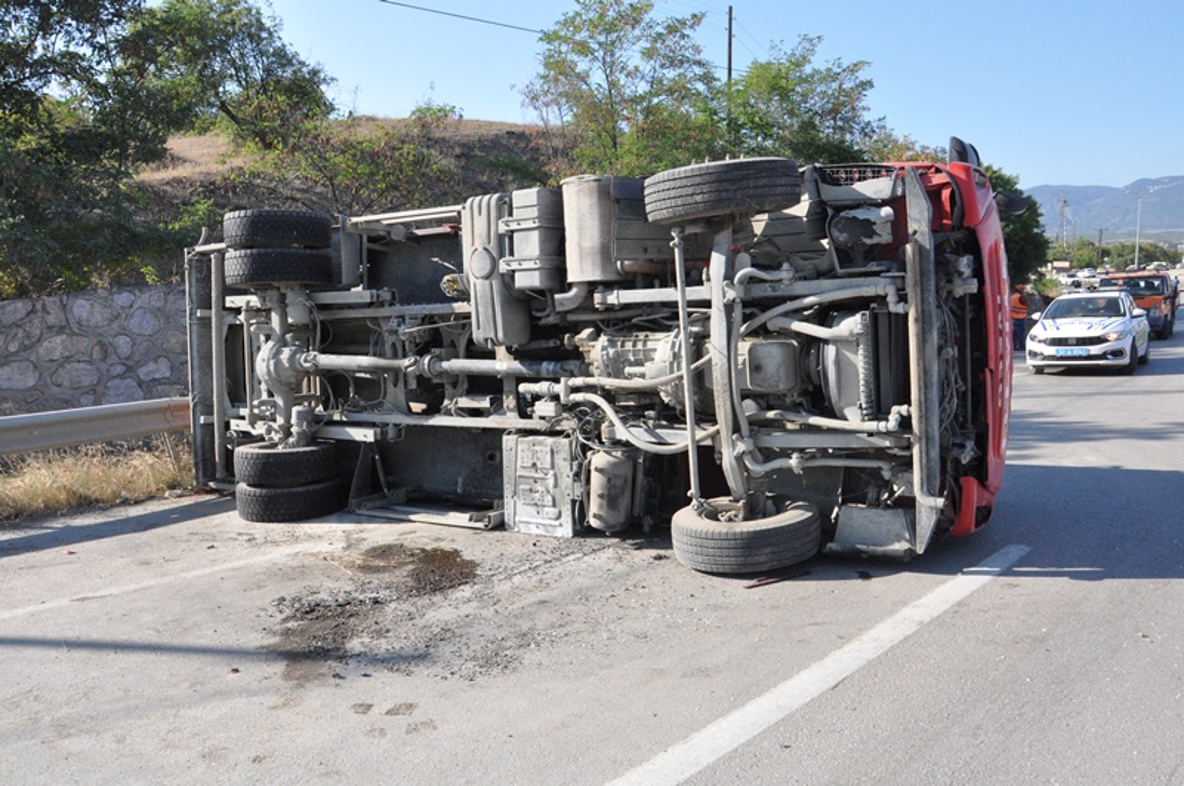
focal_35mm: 27
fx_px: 887
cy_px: 393
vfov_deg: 47.8
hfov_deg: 67.5
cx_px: 592
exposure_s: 1/2500
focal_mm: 18
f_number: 8
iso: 2000
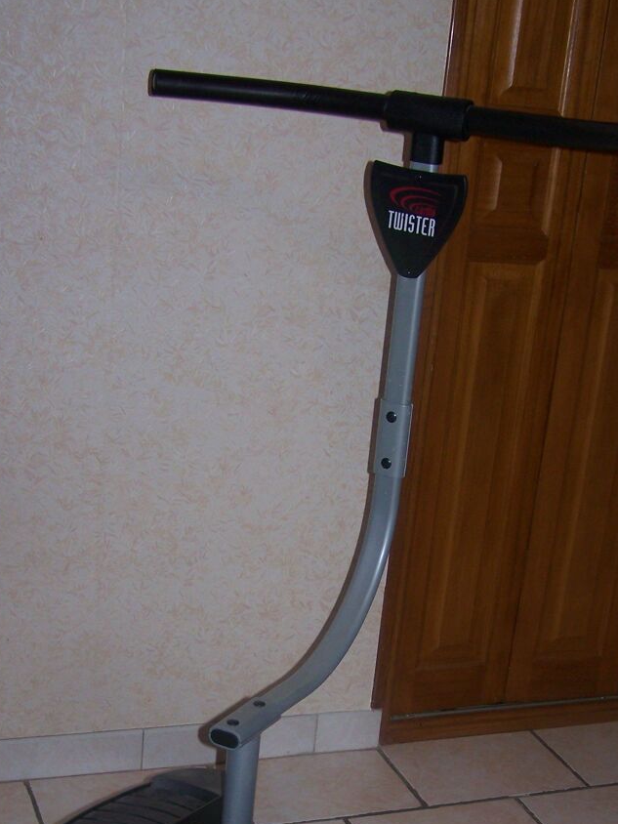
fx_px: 1428
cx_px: 317
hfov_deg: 24.4
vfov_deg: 31.6
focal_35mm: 60
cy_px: 614
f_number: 2.8
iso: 80
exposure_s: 1/60
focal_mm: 6.3
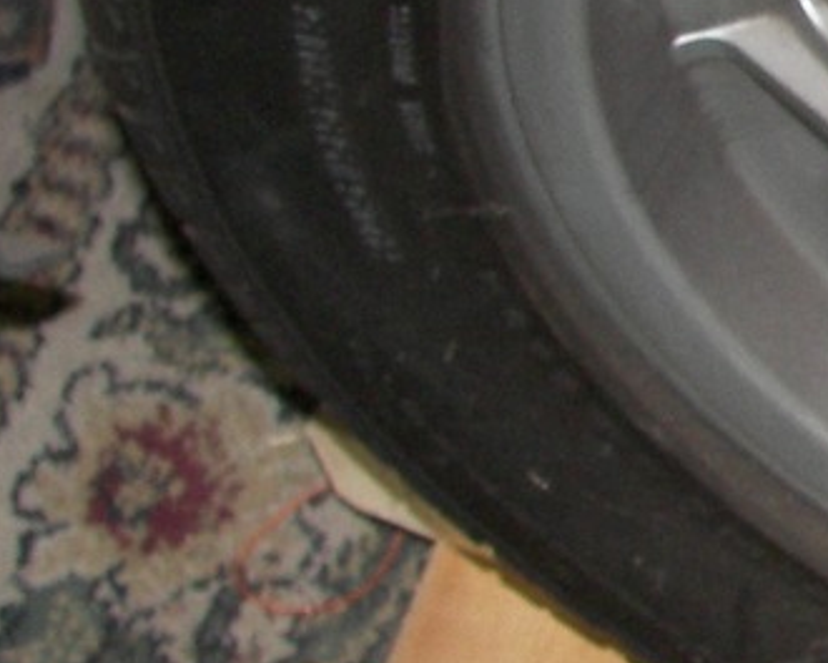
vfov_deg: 10.3
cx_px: 1493
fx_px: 3651
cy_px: 83
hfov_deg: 11.9
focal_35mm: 149
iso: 100
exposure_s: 1/30
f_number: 2.8
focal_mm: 6
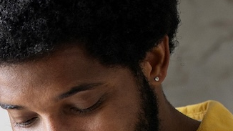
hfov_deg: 9.2
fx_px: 1389
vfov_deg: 5.1
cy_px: 401
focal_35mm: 225
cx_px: -156
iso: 400
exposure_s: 1/180
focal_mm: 35
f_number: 2.8
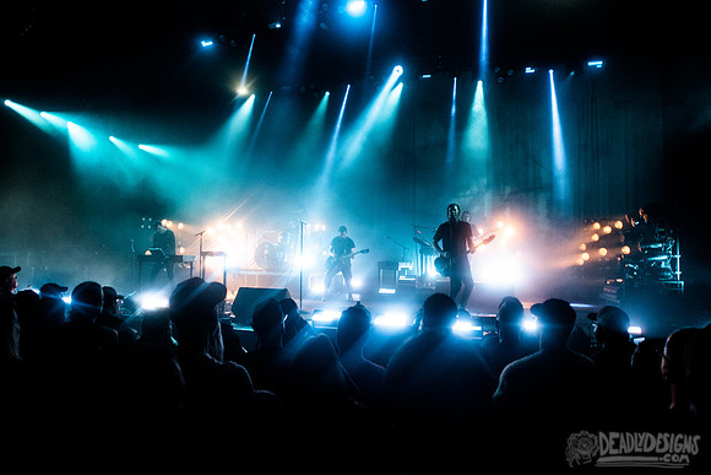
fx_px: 483
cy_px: 234
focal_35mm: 24
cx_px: 318
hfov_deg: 72.5
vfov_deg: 52.3
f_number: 4
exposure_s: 1/1250
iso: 3200
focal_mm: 20
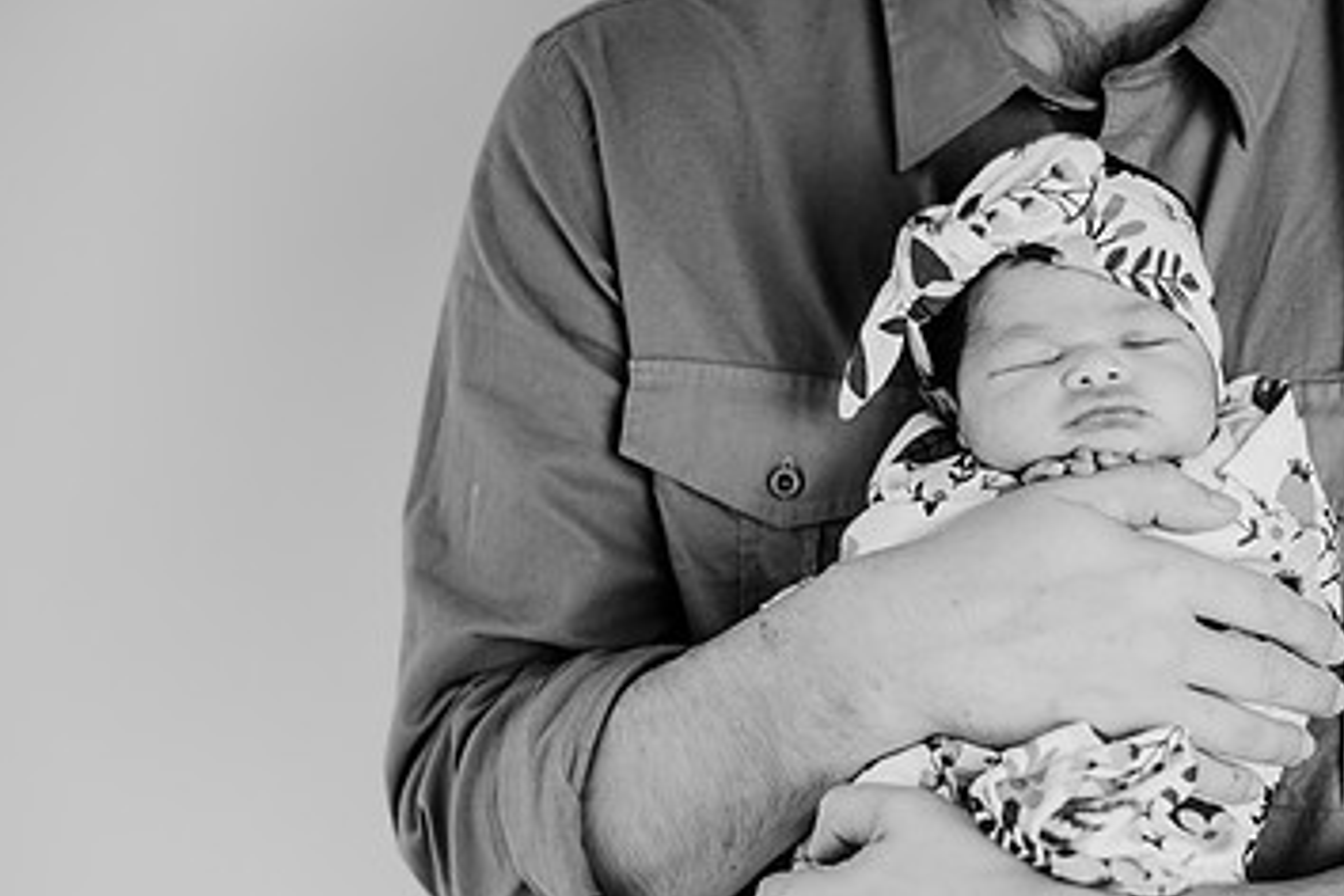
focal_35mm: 82
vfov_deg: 16.6
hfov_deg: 24.4
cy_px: 575
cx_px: 1048
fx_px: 3061
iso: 100
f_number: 1.8
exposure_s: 1/160
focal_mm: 50
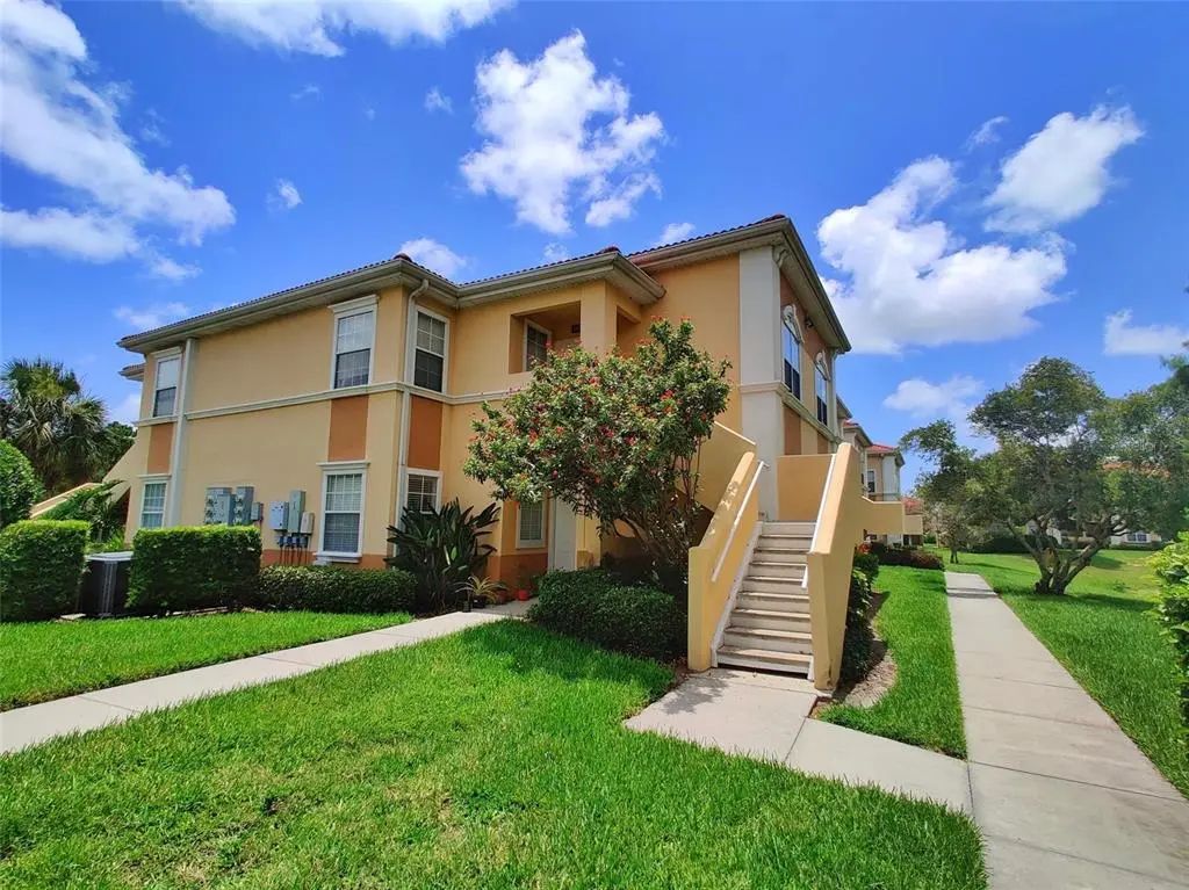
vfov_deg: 89.9
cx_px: 594
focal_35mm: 13
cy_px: 445
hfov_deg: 106.2
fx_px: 446
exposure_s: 1/1868
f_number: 2.2
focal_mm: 2.25
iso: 125
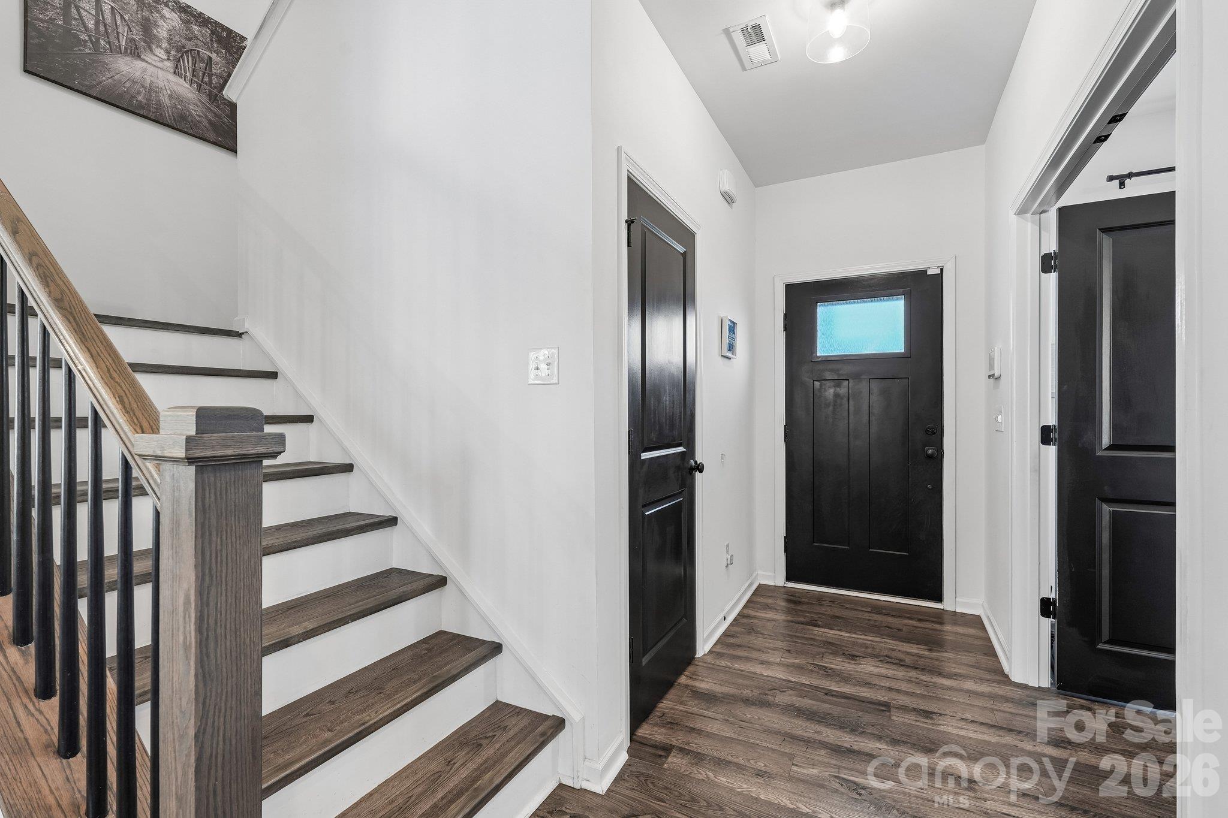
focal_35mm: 16
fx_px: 563
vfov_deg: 72.0
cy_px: 409
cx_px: 614
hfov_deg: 95.0
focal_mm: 16.5
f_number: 8
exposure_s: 1/4
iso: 400
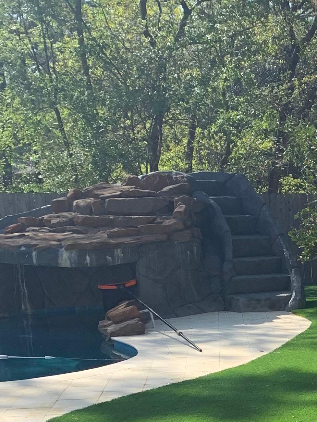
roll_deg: +1.5
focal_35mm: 85
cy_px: 505
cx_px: 476
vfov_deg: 21.4
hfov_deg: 15.9
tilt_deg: -15.4
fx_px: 1038
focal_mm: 4.25
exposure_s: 1/981
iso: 25
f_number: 1.8
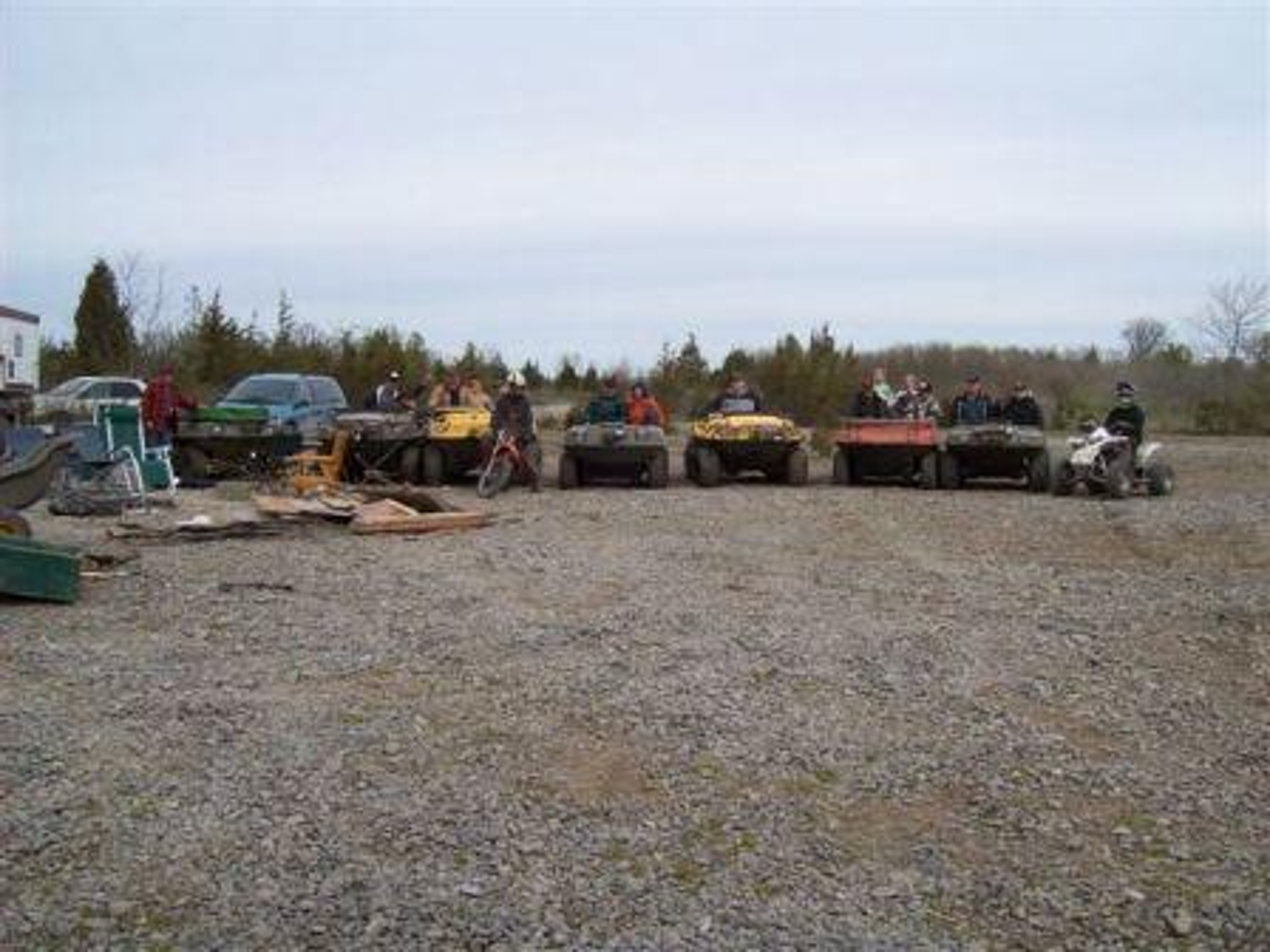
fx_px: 1321
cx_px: 635
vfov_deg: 39.7
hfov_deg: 51.4
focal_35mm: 36
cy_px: 476
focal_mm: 6
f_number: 4.8
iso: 80
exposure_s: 1/510
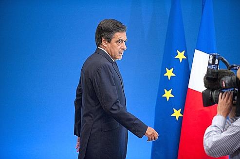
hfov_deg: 10.3
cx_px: 120
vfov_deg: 6.9
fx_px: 1332
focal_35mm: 200
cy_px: 80
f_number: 2.8
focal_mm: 200
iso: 1600
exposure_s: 1/350
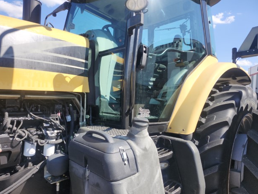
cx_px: 124
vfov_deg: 56.8
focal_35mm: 24
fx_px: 179
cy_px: 100
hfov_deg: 71.6
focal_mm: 5.54
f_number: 1.8
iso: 25
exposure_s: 1/775
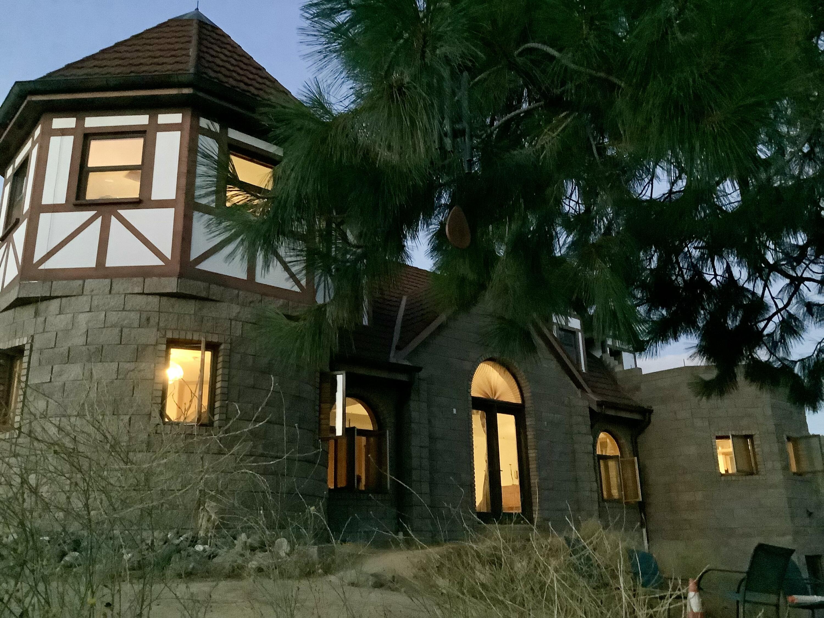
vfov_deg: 45.4
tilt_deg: +17.4
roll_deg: +0.6
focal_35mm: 31
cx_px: 412
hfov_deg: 58.4
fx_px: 738
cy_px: 309
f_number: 2.4
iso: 800
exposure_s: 1/15
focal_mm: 3.3
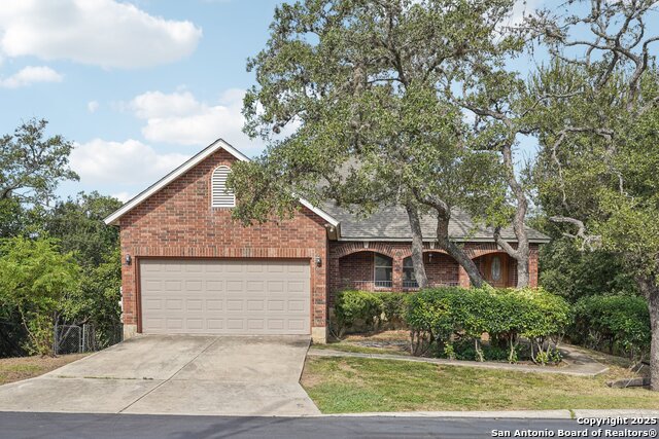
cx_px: 330
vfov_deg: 37.9
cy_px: 220
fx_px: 641
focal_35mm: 35
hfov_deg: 54.4
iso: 100
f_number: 8
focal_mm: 35
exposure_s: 1/250
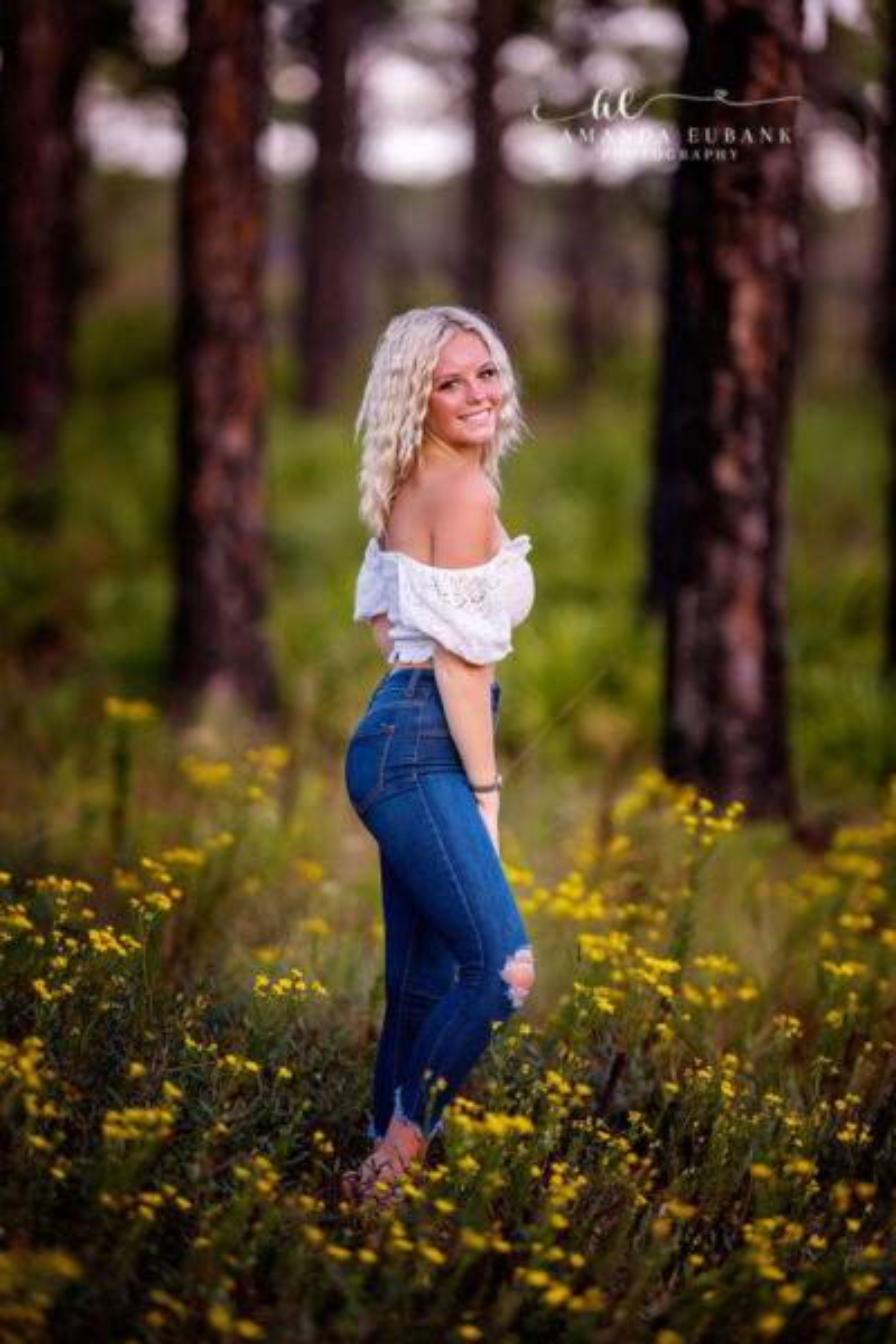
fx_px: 7466
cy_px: 672
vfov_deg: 10.3
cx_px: 448
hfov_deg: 6.9
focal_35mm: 200
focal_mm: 200
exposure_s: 1/3200
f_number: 2
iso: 250
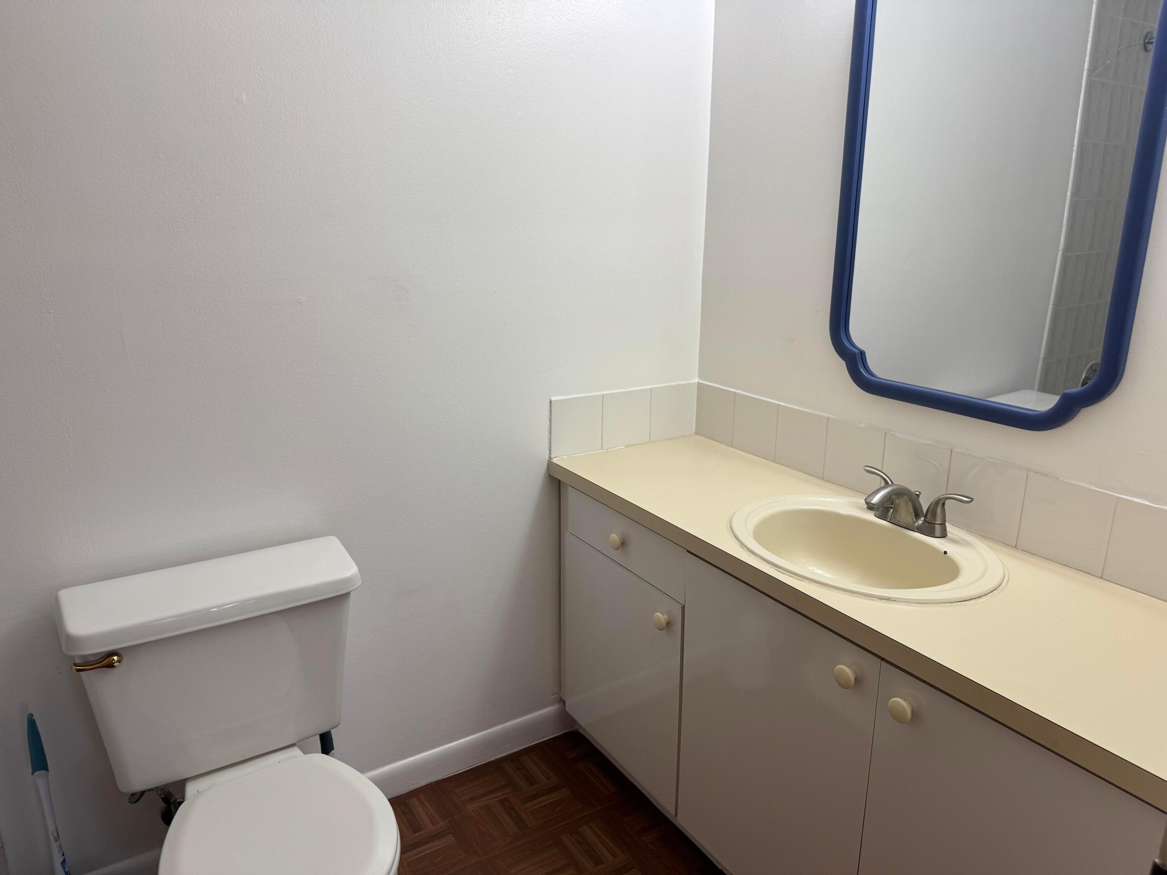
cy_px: 438
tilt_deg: -15.9
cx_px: 584
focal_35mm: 24
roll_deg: -0.2
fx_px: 809
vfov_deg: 56.8
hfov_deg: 71.6
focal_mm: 6.76
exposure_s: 1/120
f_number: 1.78
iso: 64
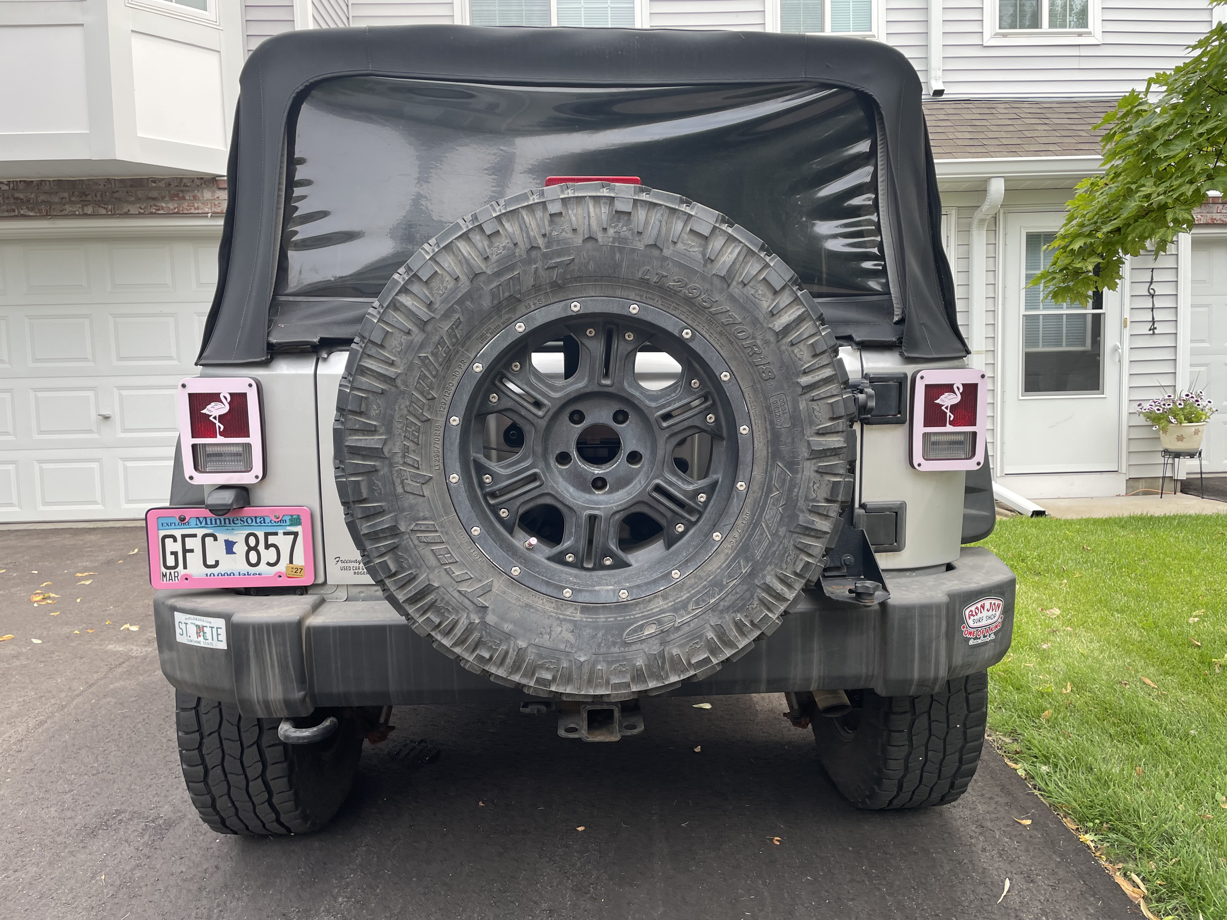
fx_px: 922
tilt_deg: -3.9
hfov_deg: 67.3
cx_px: 614
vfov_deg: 53.1
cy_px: 460
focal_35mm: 26
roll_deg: +2.5
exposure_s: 1/364
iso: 32
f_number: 1.6
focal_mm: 4.2
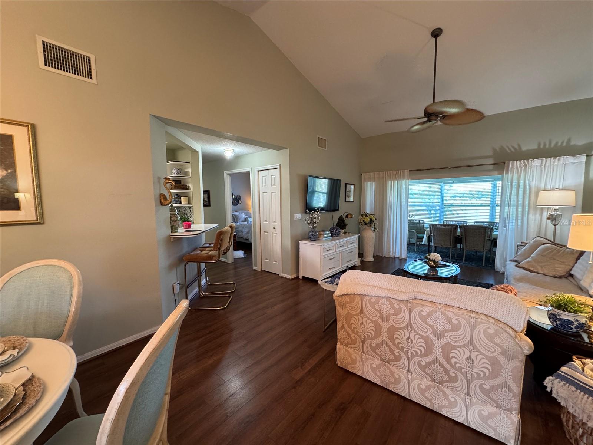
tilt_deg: -5.1
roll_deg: +0.3
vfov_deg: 85.7
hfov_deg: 102.1
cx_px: 296
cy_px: 222
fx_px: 240
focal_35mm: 14
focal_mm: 2.22
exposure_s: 1/60
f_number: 2.2
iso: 250
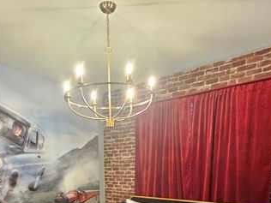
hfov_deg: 61.4
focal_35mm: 29
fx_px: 227
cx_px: 118
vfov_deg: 40.0
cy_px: 218
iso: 320
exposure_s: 1/30
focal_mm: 2.2
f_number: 2.2
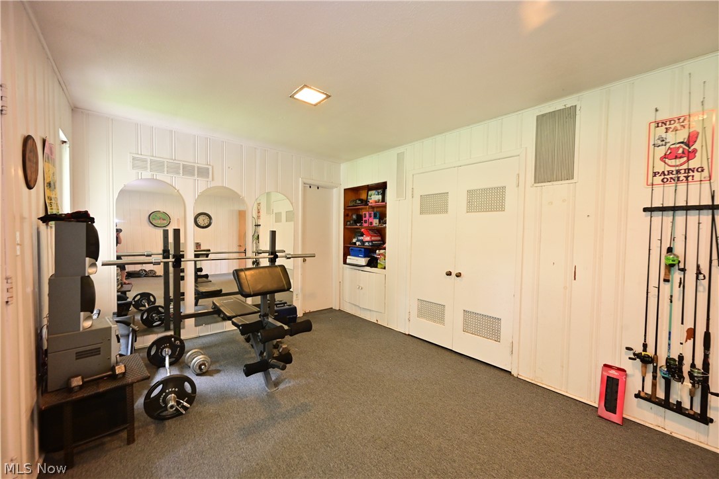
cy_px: 240
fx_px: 280
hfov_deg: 104.3
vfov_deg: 81.2
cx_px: 360
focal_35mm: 14
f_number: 7.1
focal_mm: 14
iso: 1600
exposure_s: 1/8
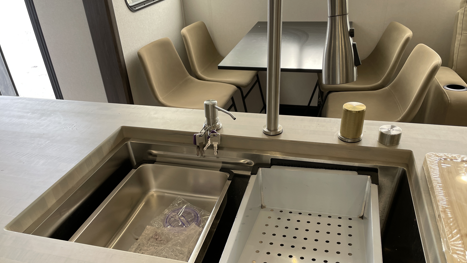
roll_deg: +1.1
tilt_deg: -32.0
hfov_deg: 66.1
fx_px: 359
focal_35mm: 29
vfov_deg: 39.8
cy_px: 169
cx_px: 232
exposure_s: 1/121
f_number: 1.6
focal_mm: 4.2
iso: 64
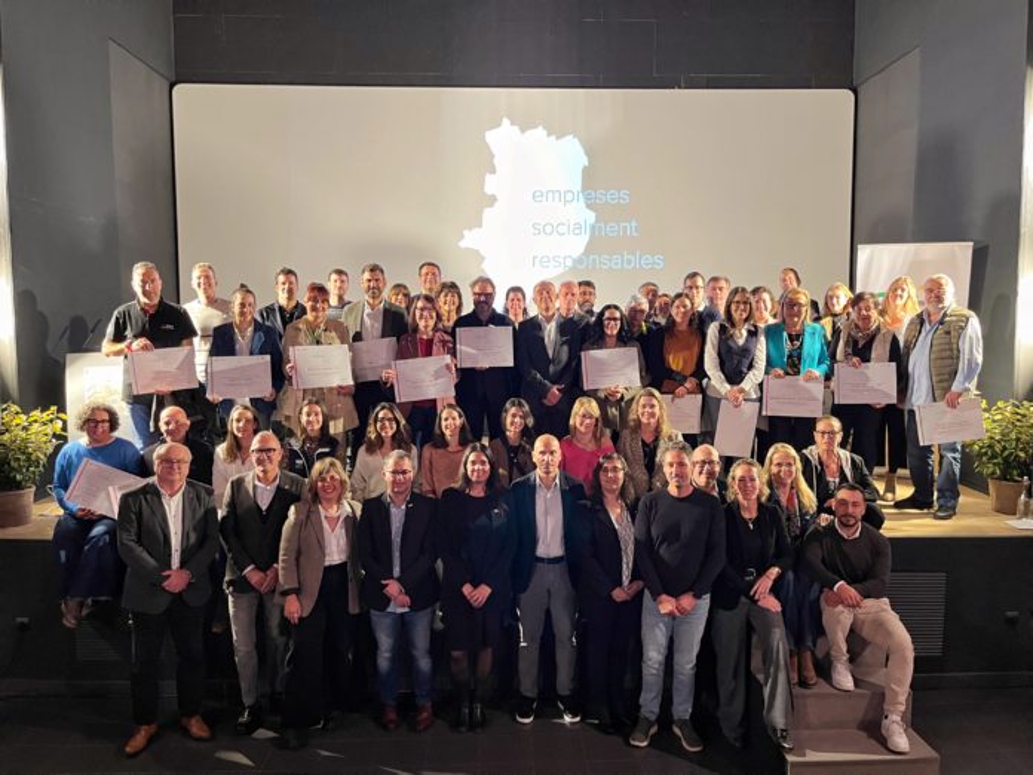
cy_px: 388
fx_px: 776
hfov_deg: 67.3
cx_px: 516
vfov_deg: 53.1
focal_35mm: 26
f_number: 1.6
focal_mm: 5.1
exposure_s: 1/33
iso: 500
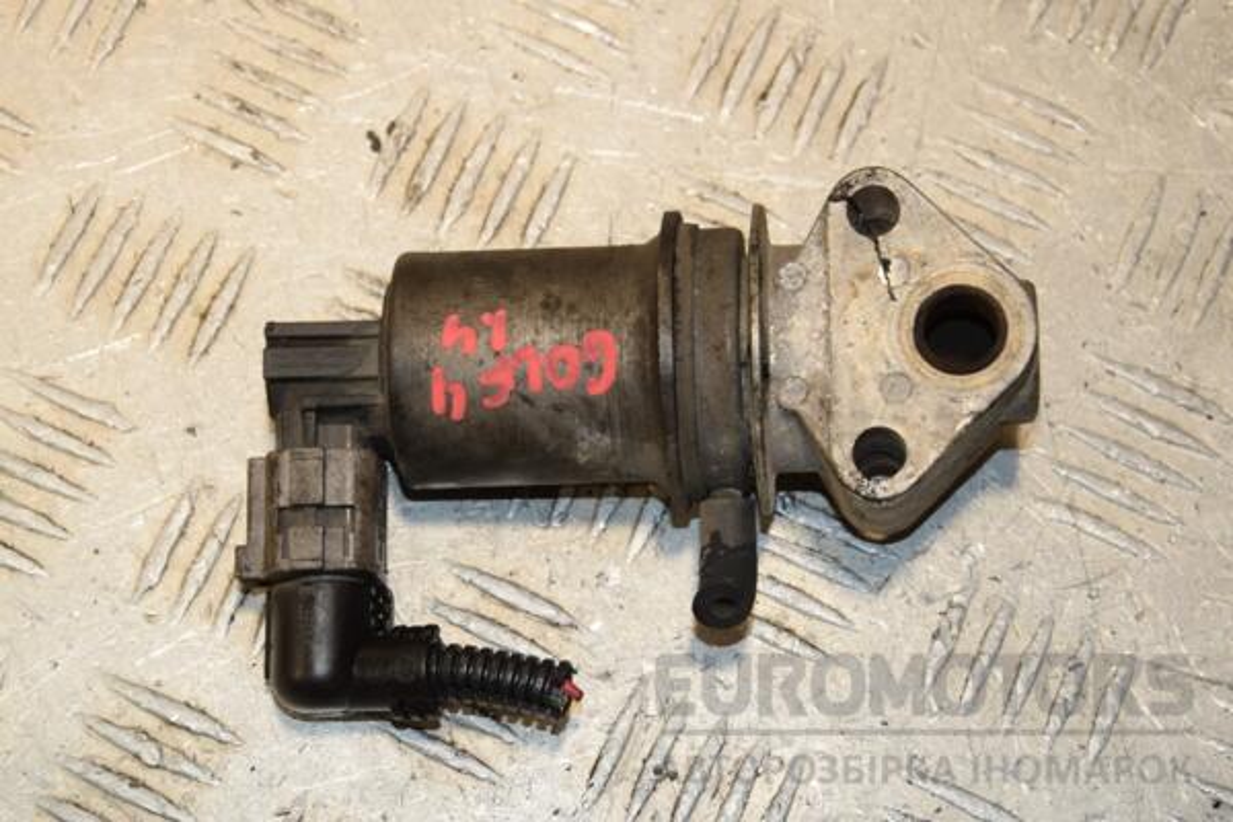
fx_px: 3390
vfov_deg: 13.8
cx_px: 616
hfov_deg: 20.6
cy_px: 411
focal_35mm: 99
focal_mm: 66
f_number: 8
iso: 800
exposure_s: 1/200
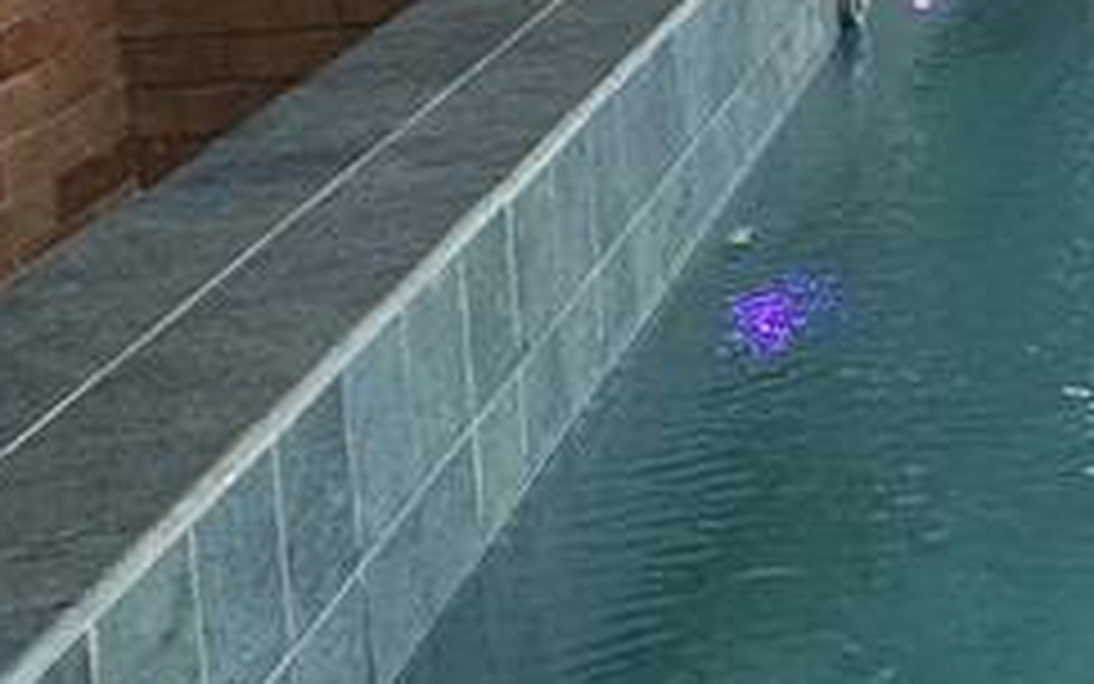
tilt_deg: -7.2
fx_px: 2624
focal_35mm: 88
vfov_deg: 14.2
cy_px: -212
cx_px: 2679
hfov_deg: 14.5
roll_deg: -1.7
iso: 40
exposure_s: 1/324
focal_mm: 2.22
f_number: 2.2
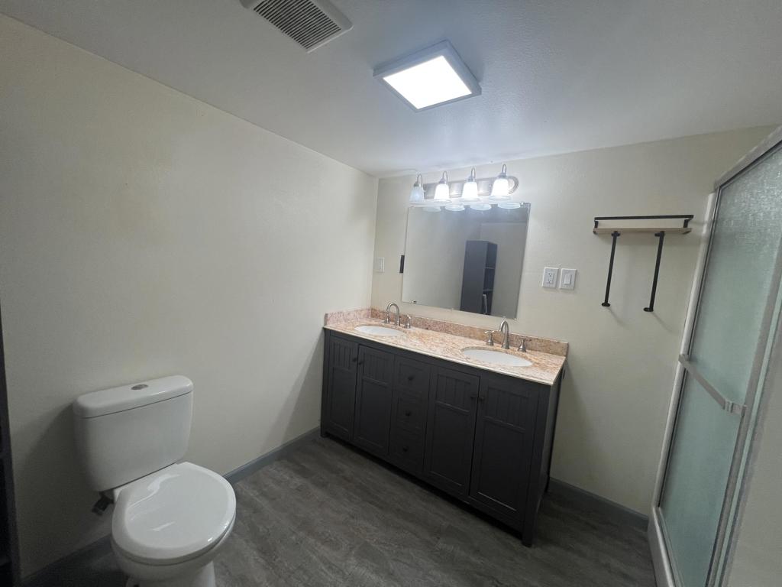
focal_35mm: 13
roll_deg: -3.3
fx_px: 294
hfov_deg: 106.2
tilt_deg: -5.7
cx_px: 391
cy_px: 294
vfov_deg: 89.9
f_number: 1.8
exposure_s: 1/120
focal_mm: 1.57
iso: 80
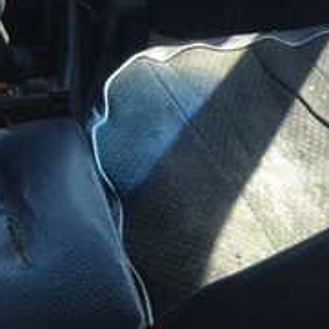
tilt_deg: -19.8
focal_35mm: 85
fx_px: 914
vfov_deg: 19.1
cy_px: -78
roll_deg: -2.0
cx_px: 240
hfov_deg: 20.3
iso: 50
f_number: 2.4
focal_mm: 4.28
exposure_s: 1/135
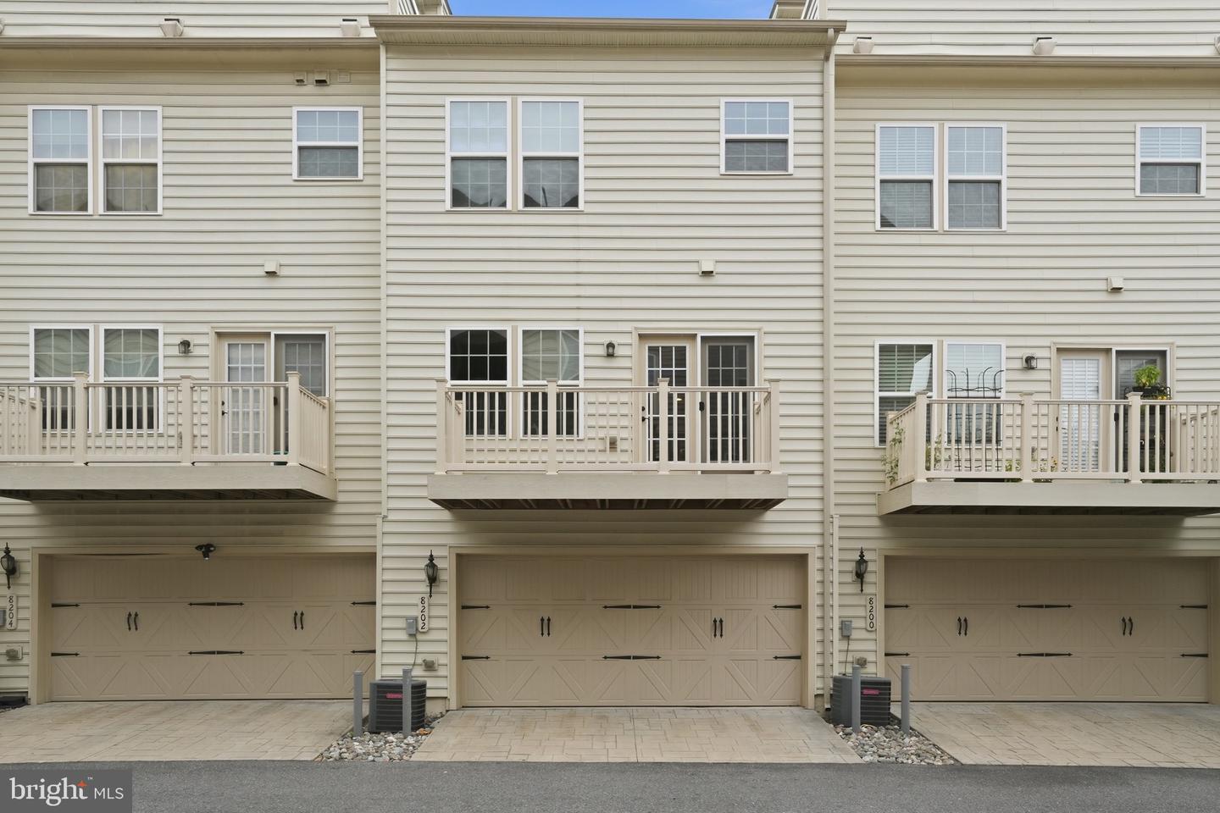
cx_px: 610
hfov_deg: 73.1
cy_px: 406
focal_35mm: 24
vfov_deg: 52.6
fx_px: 823
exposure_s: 1/125
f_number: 9
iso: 250
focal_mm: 16.2
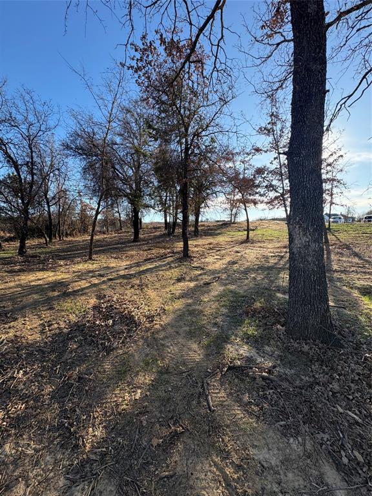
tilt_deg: -4.7
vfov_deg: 102.1
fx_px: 201
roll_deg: -0.3
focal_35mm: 14
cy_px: 248
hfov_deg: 85.7
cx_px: 186
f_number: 2.2
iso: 64
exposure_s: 1/804
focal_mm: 2.22
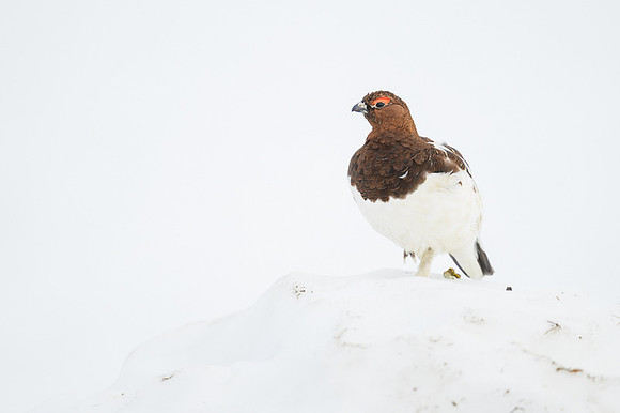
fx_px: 11718
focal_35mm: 681
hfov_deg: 3.0
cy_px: 189
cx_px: 329
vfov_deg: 2.0
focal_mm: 560
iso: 500
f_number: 4
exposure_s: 1/2000
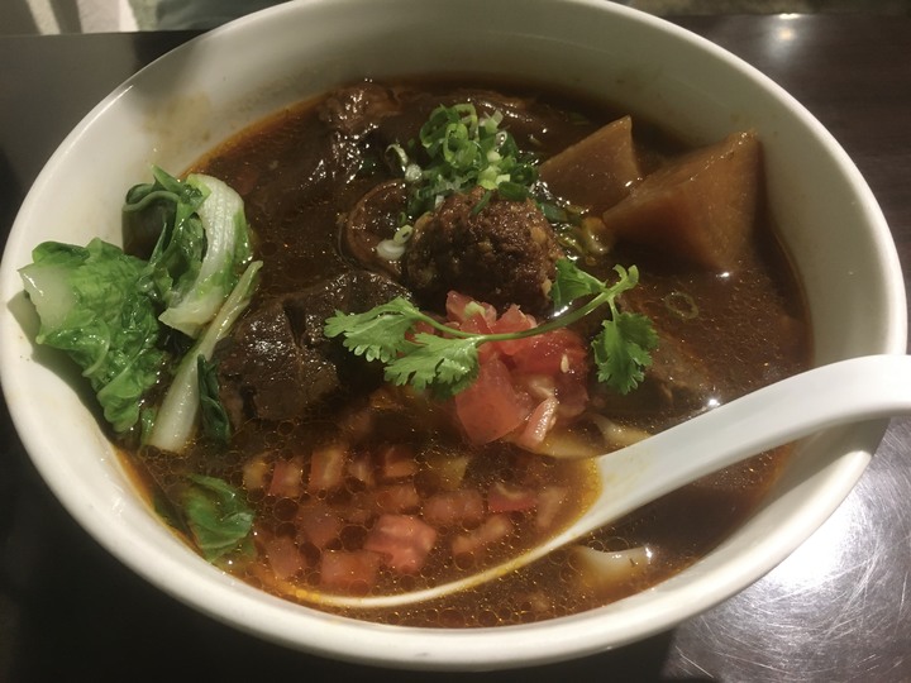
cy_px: 342
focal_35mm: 29
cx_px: 456
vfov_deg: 48.2
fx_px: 763
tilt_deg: -53.8
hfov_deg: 61.7
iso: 125
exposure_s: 1/30
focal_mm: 4.15
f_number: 2.2
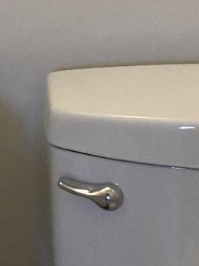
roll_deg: +0.2
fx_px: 1427
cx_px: -122
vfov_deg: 10.5
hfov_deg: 7.8
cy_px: -32
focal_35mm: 186
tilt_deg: -11.0
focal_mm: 3.99
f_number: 1.8
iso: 160
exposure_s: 1/60
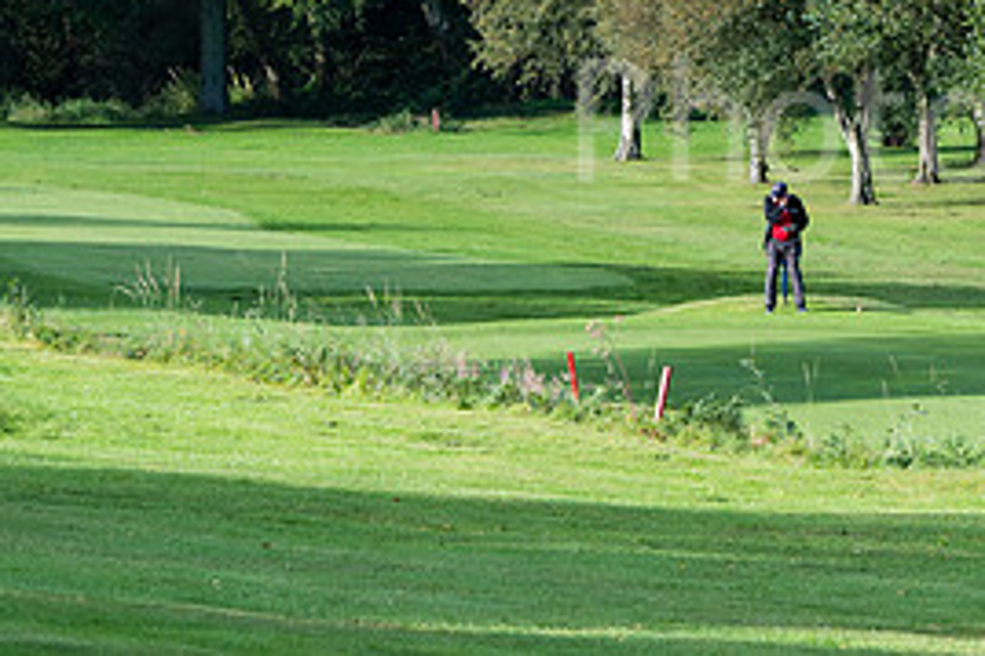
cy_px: -49
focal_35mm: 324
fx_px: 8859
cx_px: 1051
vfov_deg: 4.2
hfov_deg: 6.3
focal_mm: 100
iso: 250
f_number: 7.1
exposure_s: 1/400
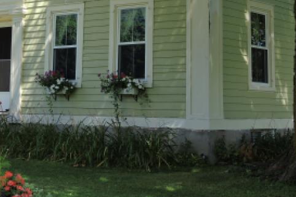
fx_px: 690
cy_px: 10
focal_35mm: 84
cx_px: 108
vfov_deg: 16.0
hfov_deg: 24.1
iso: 80
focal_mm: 8.2
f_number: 2.2
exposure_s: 1/640
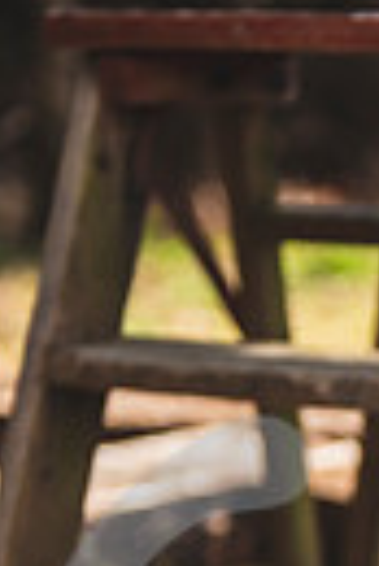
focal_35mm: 180
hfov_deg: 7.5
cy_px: 766
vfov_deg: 11.1
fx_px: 2835
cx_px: 649
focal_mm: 52
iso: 100
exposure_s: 1/1000
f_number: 2.8
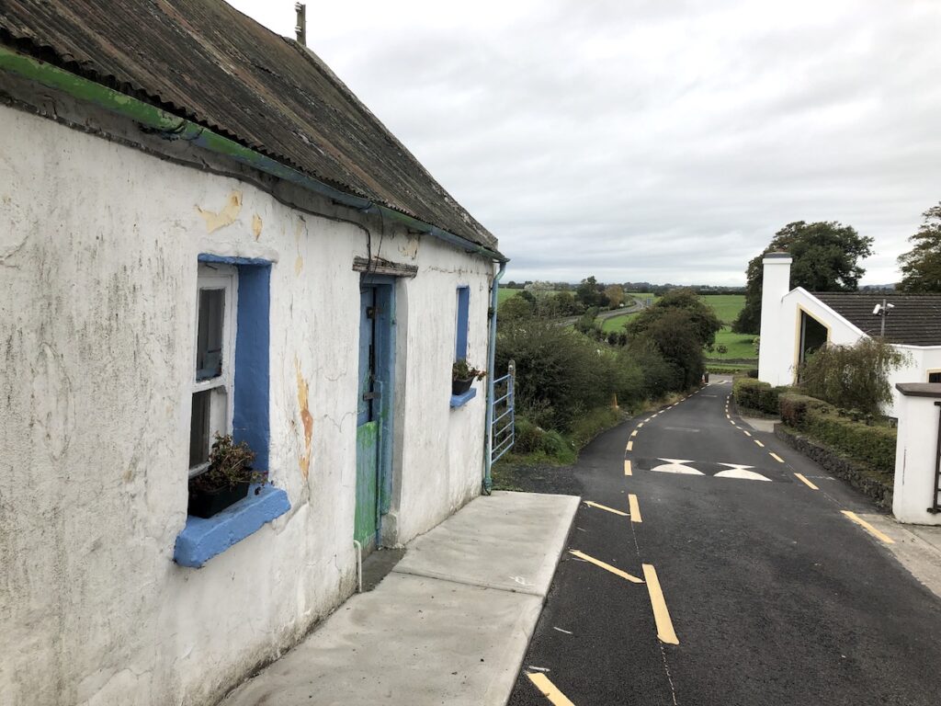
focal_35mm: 28
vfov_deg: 49.7
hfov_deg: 63.4
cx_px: 470
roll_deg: -1.2
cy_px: 353
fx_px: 761
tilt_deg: -8.6
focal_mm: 4
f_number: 1.8
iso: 20
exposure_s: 1/539
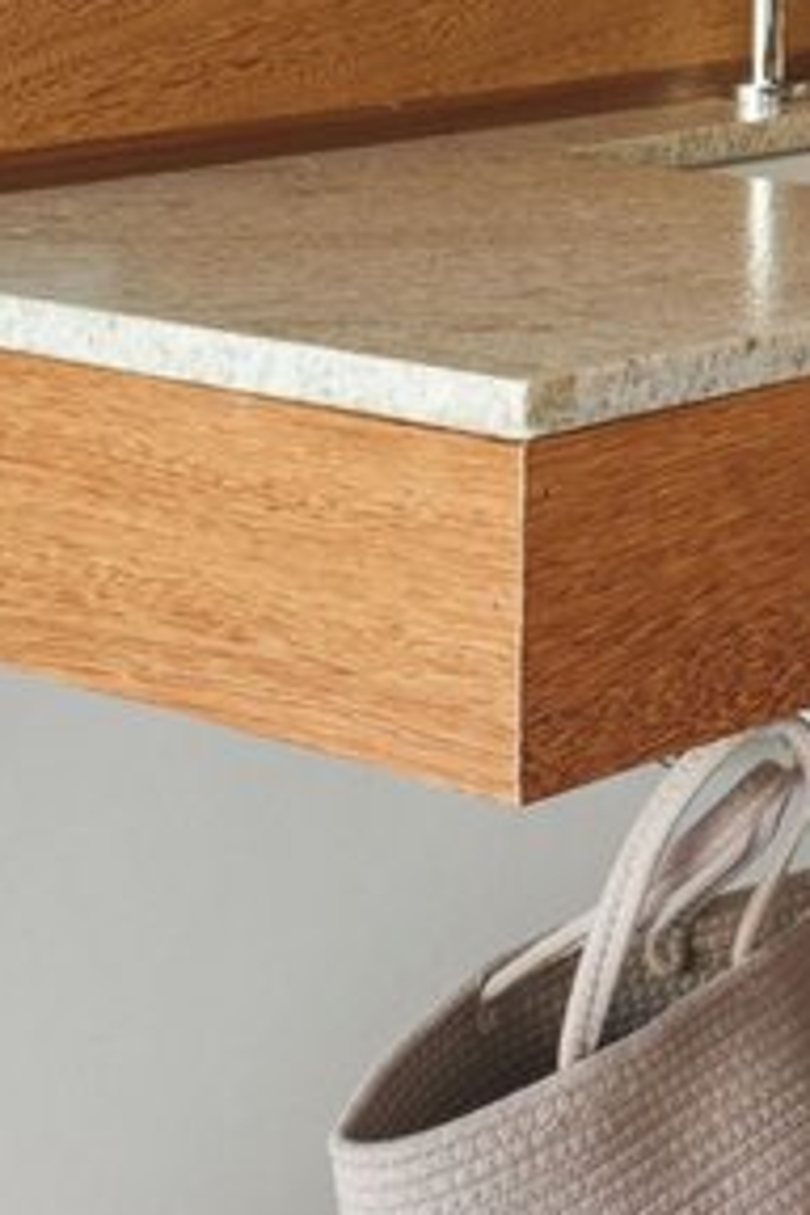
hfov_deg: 12.5
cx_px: 1472
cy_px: -388
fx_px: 3375
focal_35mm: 100
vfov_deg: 18.8
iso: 320
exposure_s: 1/2
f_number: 8
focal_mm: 16
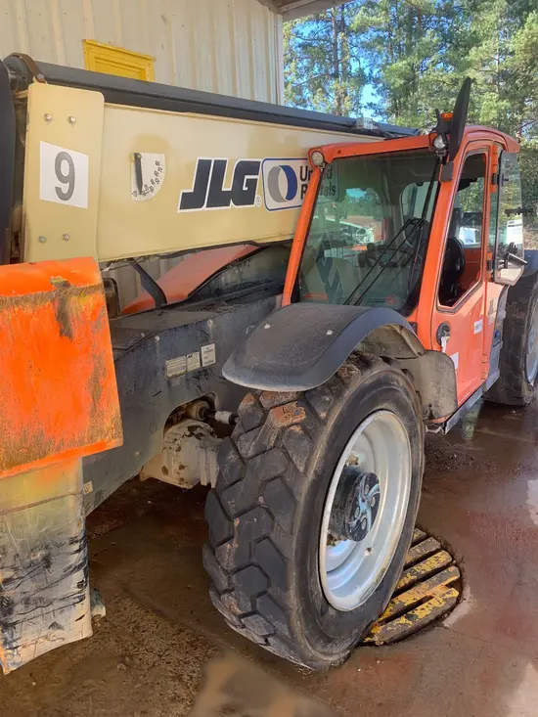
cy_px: 358
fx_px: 539
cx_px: 269
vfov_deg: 67.3
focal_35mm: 26
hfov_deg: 53.1
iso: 25
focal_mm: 4.25
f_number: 1.8
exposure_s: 1/122
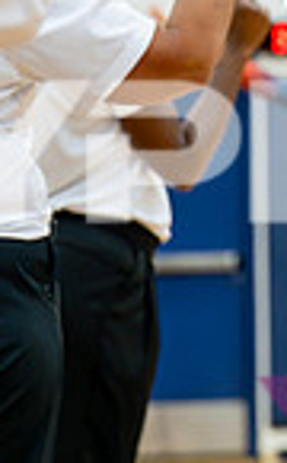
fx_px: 3987
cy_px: -67
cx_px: 608
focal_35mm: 317
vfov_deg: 6.6
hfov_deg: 4.1
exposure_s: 1/800
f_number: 2.8
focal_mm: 70
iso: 3600
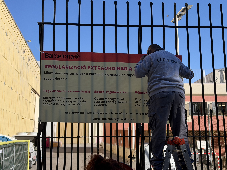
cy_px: 85
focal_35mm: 48
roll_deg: -0.2
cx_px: 114
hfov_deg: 39.7
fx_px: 315
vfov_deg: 30.3
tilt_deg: +8.9
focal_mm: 6.76
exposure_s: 1/2976
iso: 64
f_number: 1.78
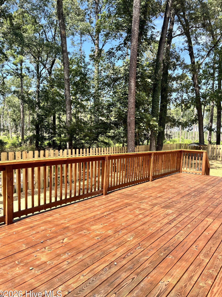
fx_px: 231
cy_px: 154
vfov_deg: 65.3
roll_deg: -2.1
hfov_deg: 51.3
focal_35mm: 27
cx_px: 112
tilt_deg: -5.2
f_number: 1.6
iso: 50
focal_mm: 5.1
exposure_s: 1/920
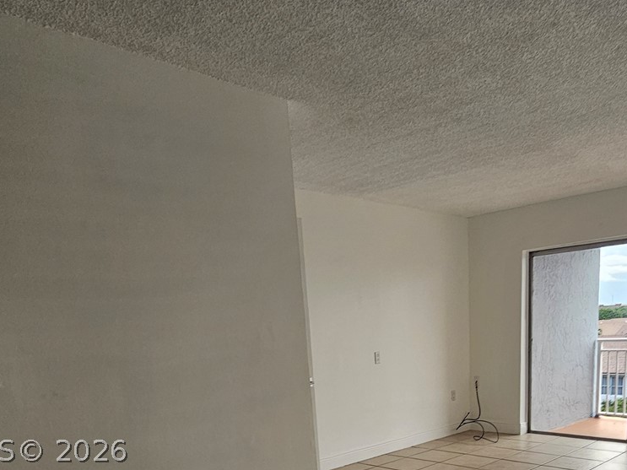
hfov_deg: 62.7
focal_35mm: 28
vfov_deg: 43.8
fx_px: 507
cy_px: 451
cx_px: 386
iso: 64
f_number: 2.2
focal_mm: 2.2
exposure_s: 1/60
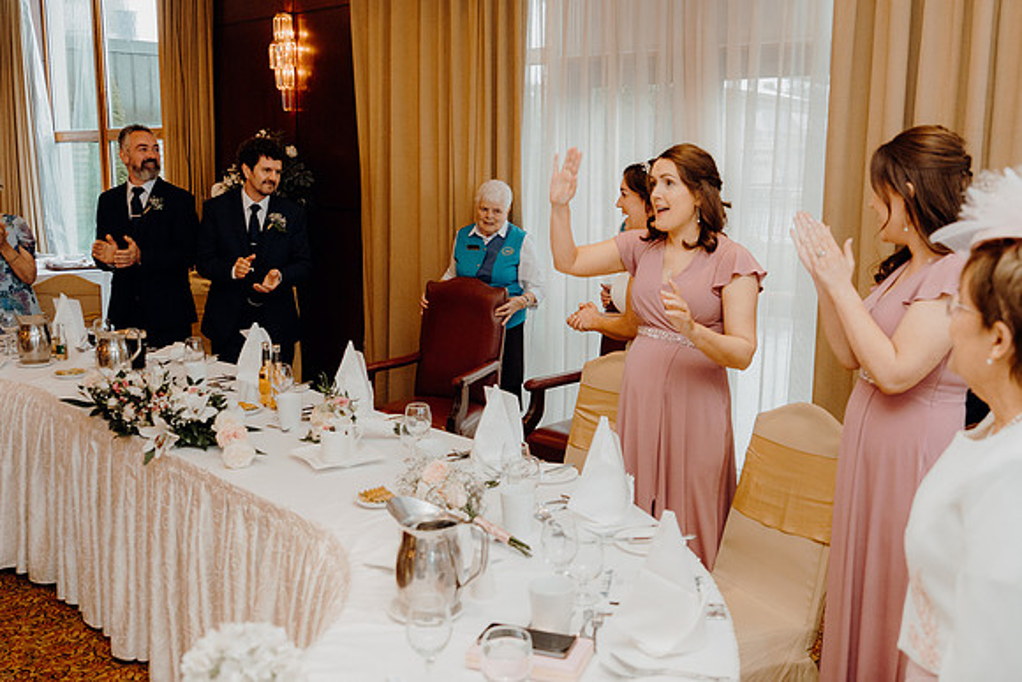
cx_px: 511
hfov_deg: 53.1
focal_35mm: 36
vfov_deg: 36.9
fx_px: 1022
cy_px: 341
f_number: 2.8
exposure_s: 1/200
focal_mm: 24
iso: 1250
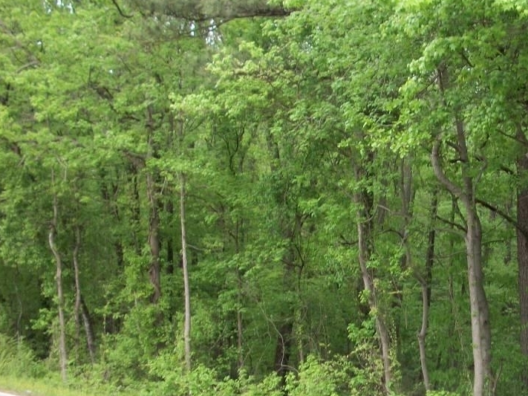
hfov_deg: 29.5
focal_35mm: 63
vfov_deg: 23.3
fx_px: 961
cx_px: 473
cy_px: 218
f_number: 3.1
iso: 80
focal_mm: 6.3
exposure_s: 1/80
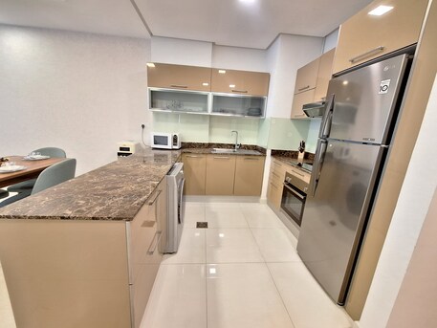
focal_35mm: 13
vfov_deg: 89.9
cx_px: 218
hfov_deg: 106.2
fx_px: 164
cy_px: 164
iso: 320
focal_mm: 1.74
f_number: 2.2
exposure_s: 1/25
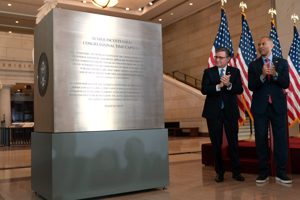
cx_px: 150
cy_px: 100
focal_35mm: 36
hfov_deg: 53.1
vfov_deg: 36.8
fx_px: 300
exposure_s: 1/250
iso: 1000
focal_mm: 36
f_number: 3.5
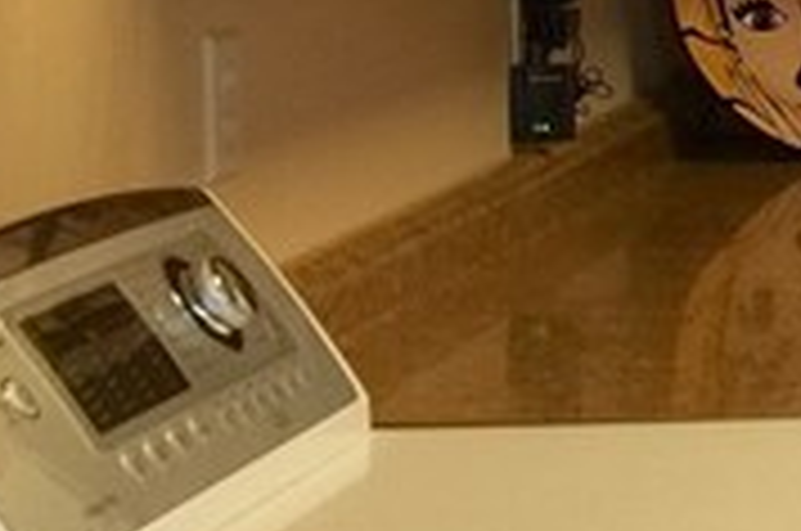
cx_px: 2200
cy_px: -50
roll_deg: -1.4
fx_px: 3865
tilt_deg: -4.8
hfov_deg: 9.8
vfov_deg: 7.8
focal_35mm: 174
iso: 32
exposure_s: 1/15
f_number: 2.2
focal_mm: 4.15
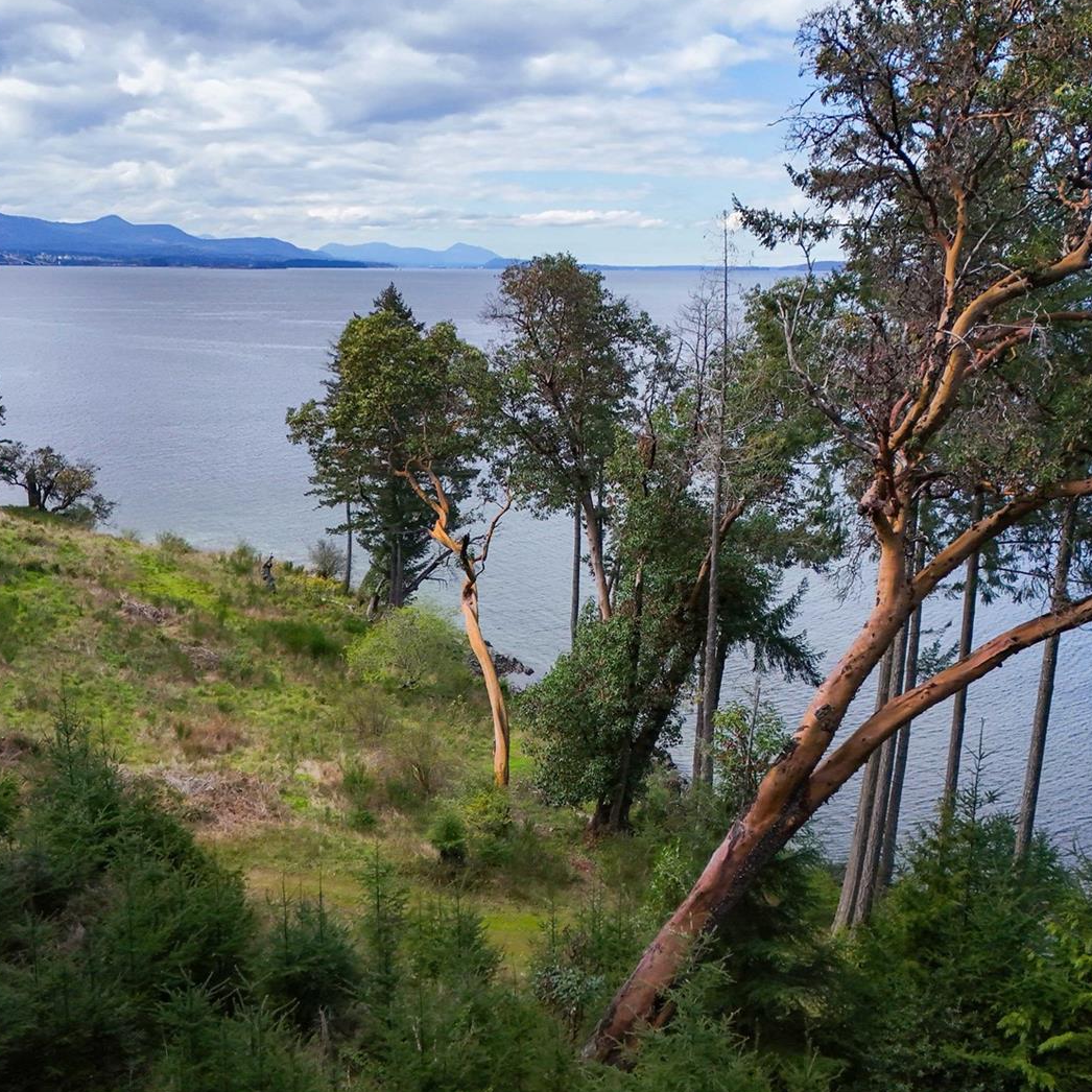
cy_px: 543
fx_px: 1392
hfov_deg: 42.8
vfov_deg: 42.8
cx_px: 553
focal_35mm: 39
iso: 100
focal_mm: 20
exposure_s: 1/3200
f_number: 1.8
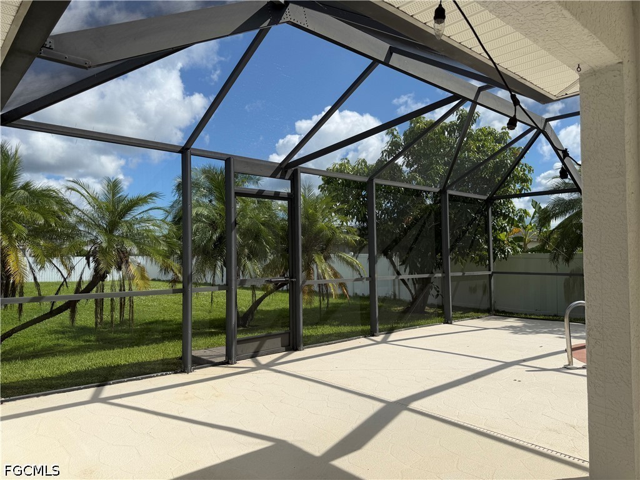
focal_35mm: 24
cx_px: 320
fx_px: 444
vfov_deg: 56.8
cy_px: 240
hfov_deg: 71.6
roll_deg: +1.1
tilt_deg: +2.2
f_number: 1.78
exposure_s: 1/5319
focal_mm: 6.76
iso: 80
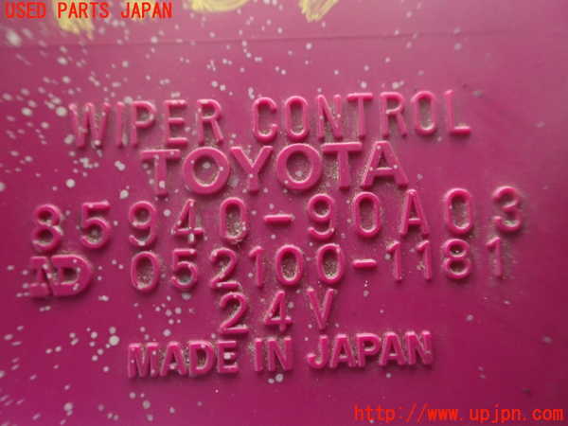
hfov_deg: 60.0
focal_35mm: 30
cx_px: 284
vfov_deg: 46.8
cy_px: 213
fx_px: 492
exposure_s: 1/30
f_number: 2.3
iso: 800
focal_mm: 5.4
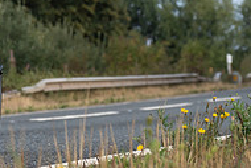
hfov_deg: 7.3
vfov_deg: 4.9
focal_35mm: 278
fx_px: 1940
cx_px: -104
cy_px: -41
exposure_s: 1/800
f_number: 5
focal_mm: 70
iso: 160
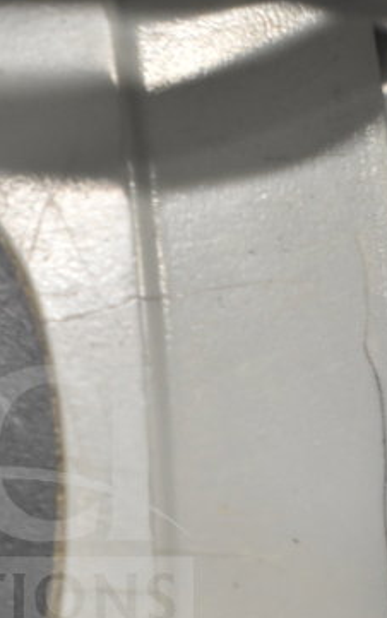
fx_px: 1568
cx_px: 0
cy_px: 502
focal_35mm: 93
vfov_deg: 22.0
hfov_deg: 13.9
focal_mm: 24
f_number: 4
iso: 1800
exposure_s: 1/40
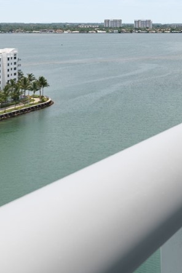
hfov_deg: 19.5
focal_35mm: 65
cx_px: 227
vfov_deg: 29.7
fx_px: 493
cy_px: 27
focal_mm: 17
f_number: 5
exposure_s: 1/80
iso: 100
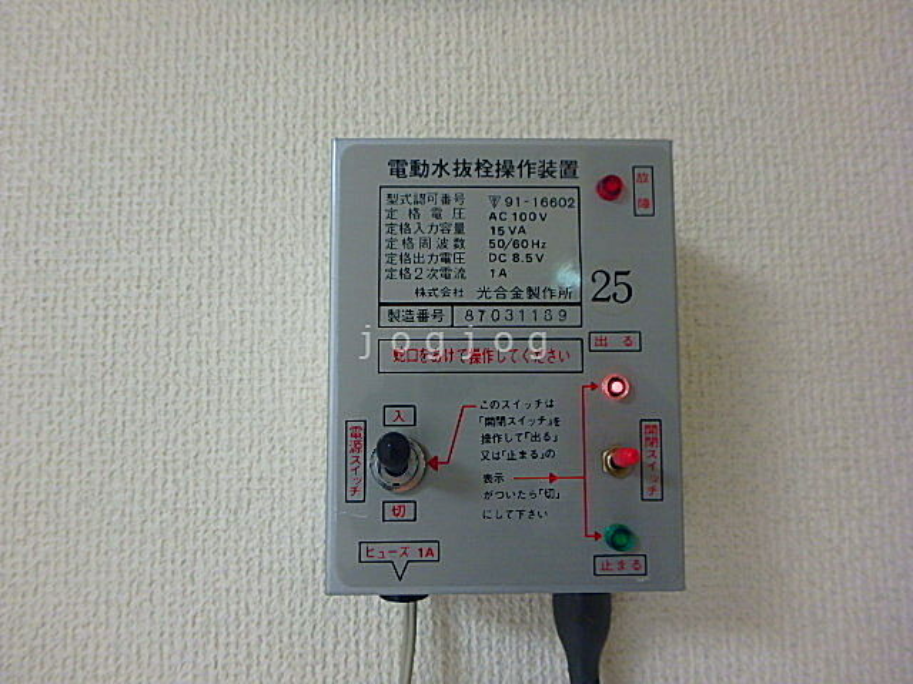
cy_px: 342
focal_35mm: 21
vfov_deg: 63.4
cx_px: 456
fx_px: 554
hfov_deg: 79.0
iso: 250
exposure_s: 1/30
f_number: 3.5
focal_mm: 3.7
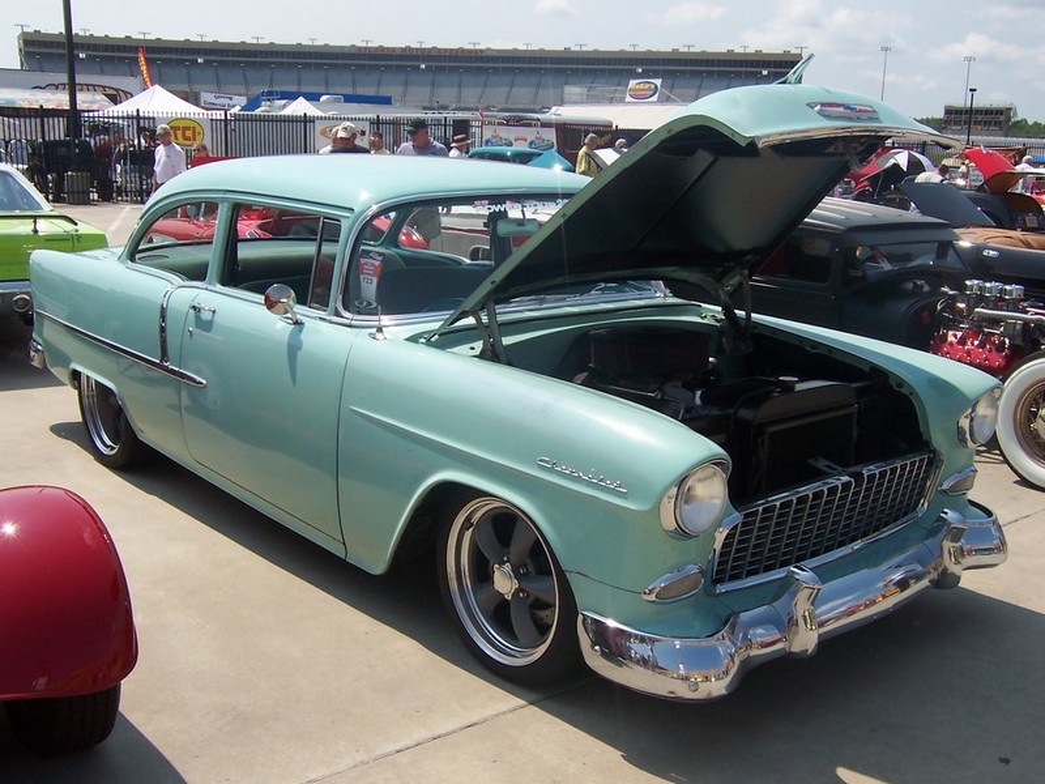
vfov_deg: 39.7
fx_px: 1087
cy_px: 392
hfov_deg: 51.4
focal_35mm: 36
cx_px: 522
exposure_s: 1/500
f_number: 5.6
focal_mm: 5.6
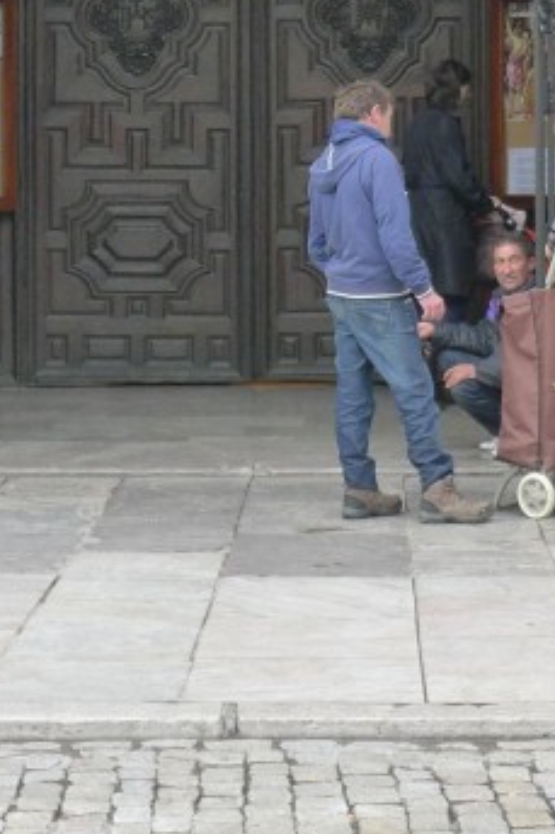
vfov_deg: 15.8
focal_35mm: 128
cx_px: 228
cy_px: 85
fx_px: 2963
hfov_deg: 10.7
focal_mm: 11.7
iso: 400
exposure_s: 1/60
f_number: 2.8
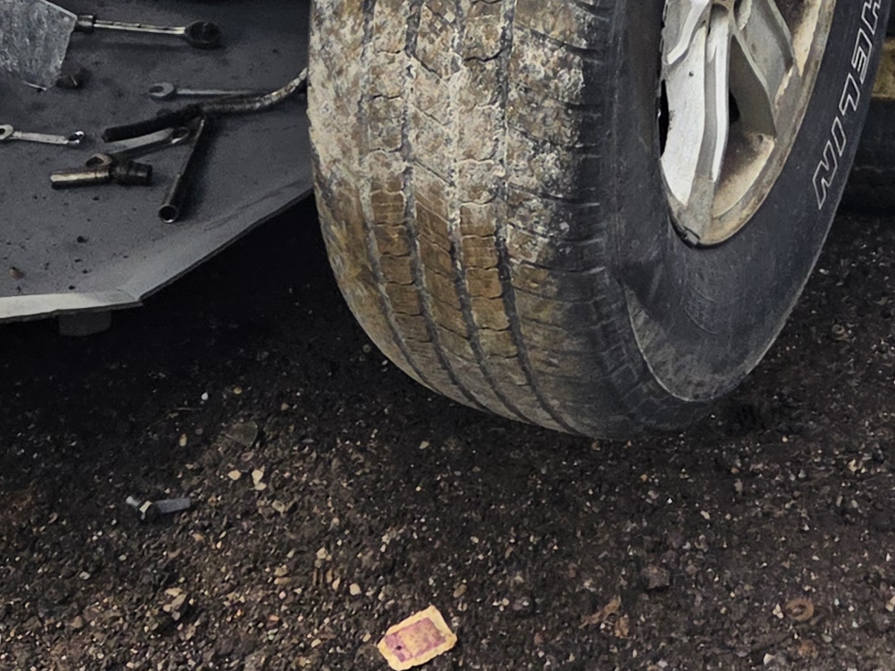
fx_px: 2430
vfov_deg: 13.4
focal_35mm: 94
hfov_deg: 20.6
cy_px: -694
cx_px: 733
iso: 80
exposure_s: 1/2937
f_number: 1.8
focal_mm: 5.4
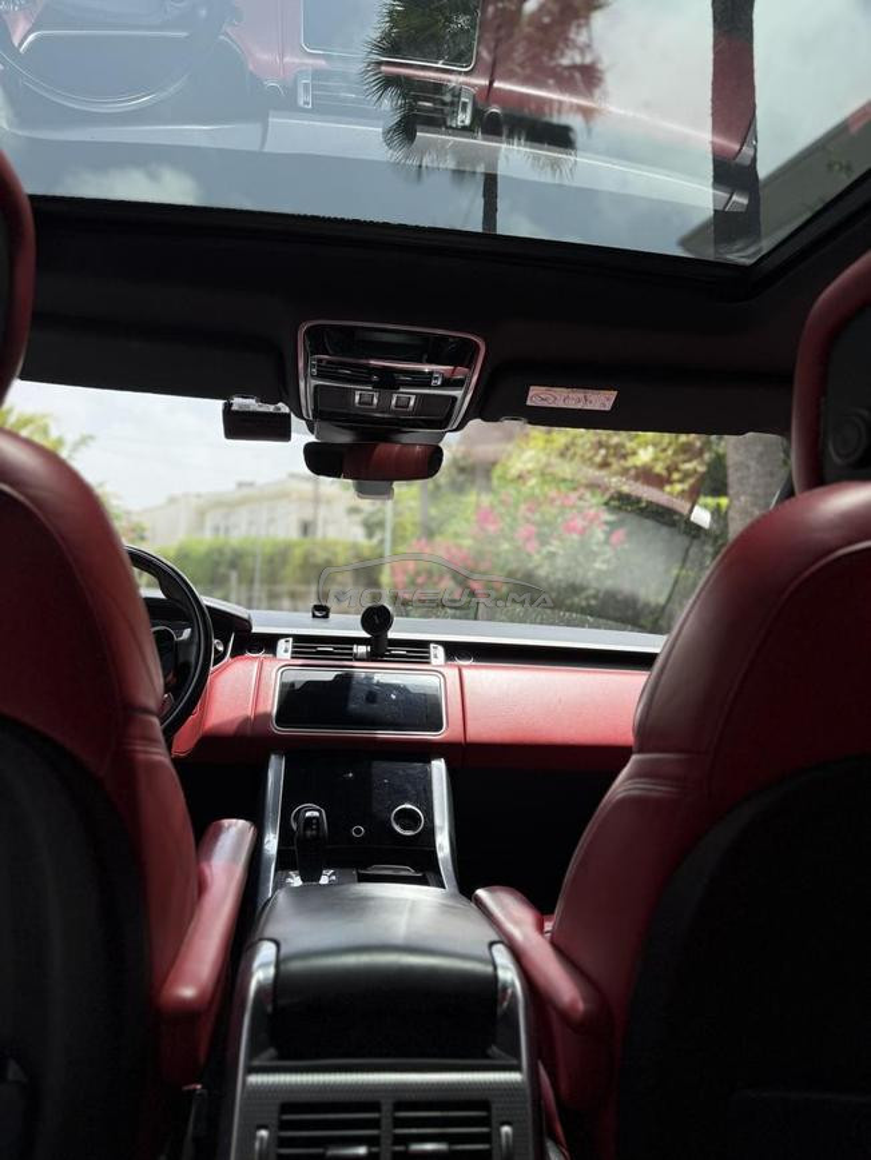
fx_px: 805
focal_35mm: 24
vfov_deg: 71.6
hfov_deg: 56.8
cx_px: 436
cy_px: 580
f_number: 1.78
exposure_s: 1/1618
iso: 100
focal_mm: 6.76
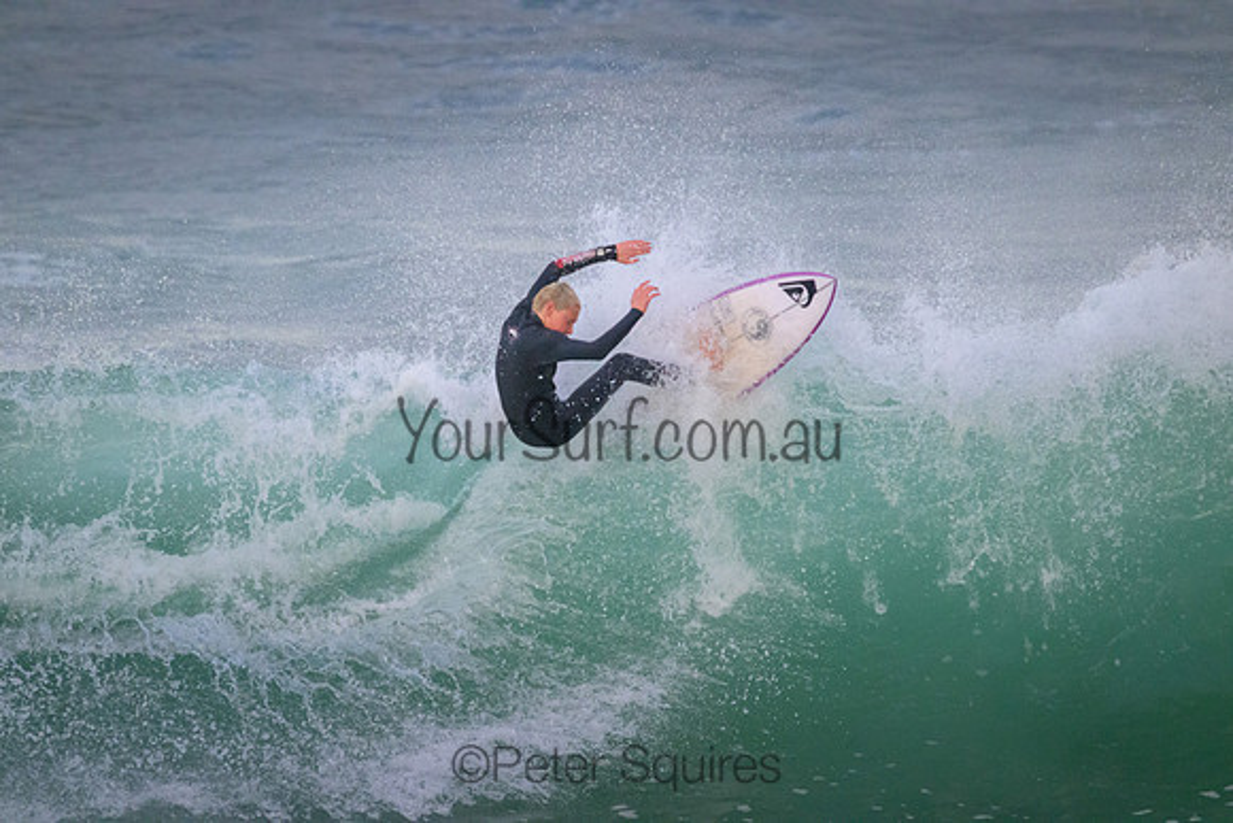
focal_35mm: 800
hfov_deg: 2.6
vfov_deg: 1.7
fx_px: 27405
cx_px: 616
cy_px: 412
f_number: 11
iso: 8000
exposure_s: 1/1250
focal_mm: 800
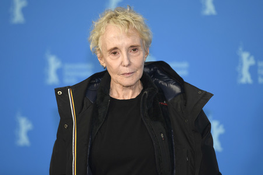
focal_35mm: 200
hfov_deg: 10.3
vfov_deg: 6.9
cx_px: 132
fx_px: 1460
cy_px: 88
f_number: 2.8
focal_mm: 200
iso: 800
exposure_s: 1/400
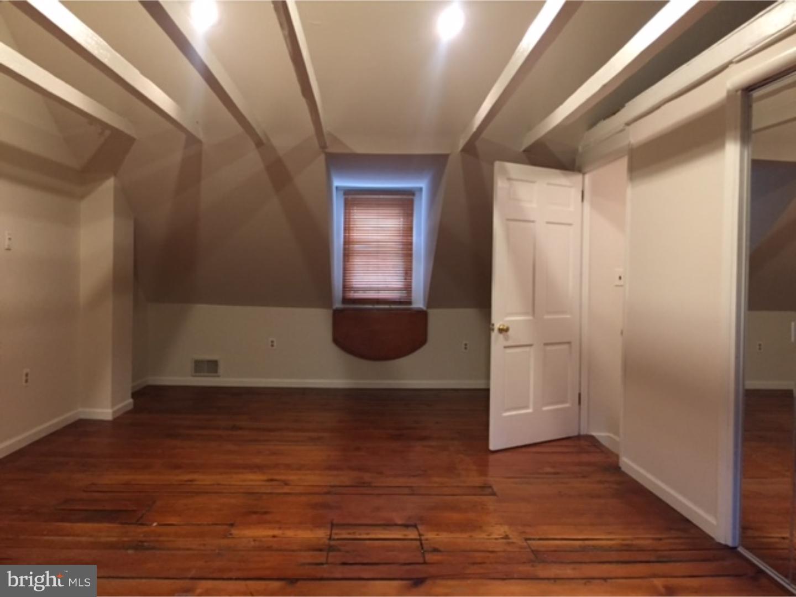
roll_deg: -2.3
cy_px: 298
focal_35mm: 29
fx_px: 667
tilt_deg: -1.7
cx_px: 398
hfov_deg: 61.7
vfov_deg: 48.2
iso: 160
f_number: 2.2
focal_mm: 4.15
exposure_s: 1/30
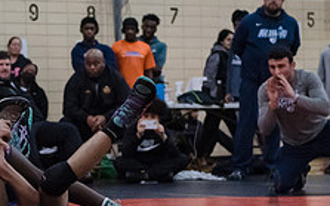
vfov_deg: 8.2
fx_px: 1429
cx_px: -13
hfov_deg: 13.0
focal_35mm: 159
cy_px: 190
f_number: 3.2
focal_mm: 60
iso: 8000
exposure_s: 1/400
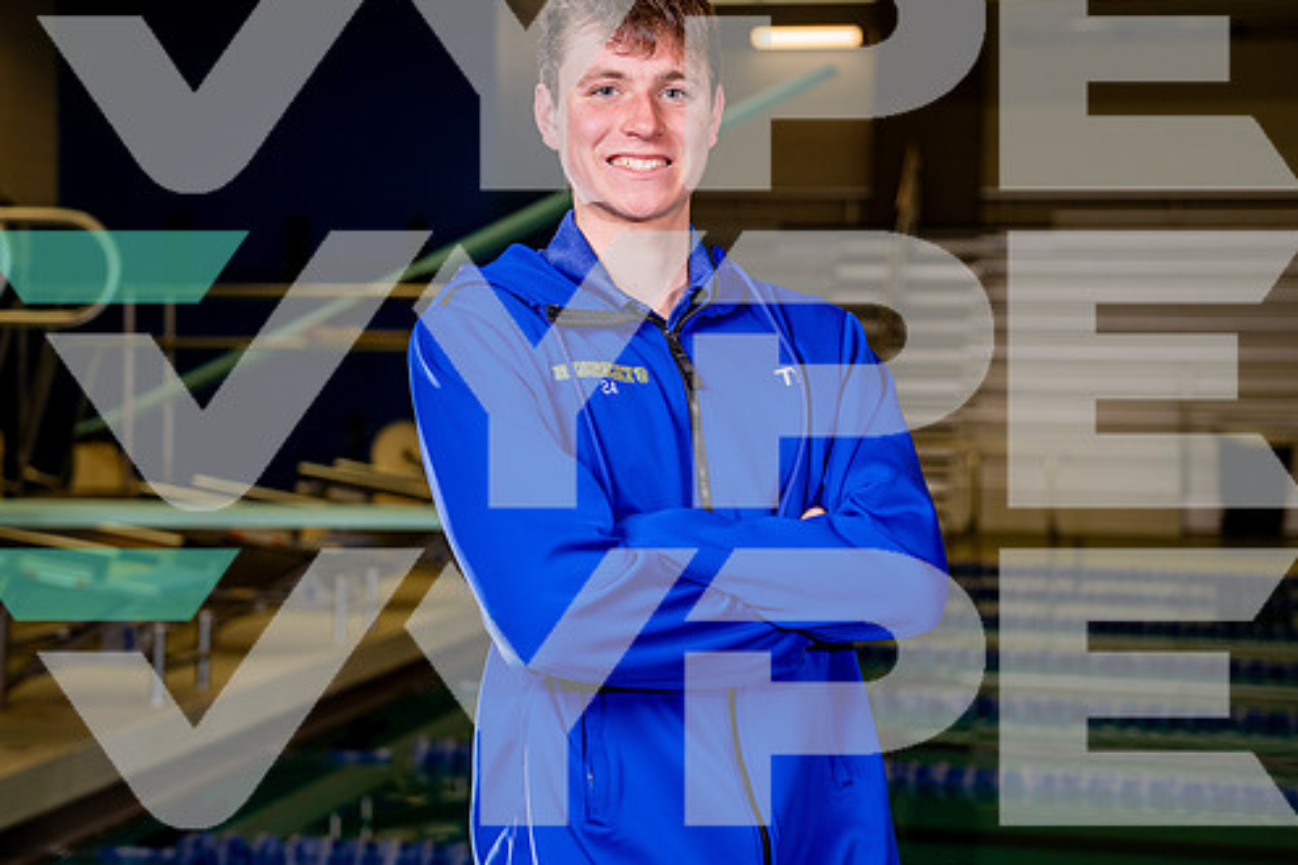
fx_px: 2956
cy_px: 371
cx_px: 642
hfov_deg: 24.8
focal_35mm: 82
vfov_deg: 16.6
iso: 400
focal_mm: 70
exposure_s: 1/200
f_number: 4
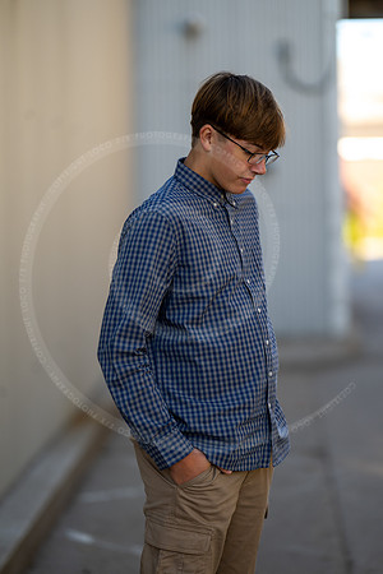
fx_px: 1356
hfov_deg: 16.1
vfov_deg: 23.9
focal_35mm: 85
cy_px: 287
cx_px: 192
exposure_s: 1/1000
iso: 100
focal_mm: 85
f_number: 1.2
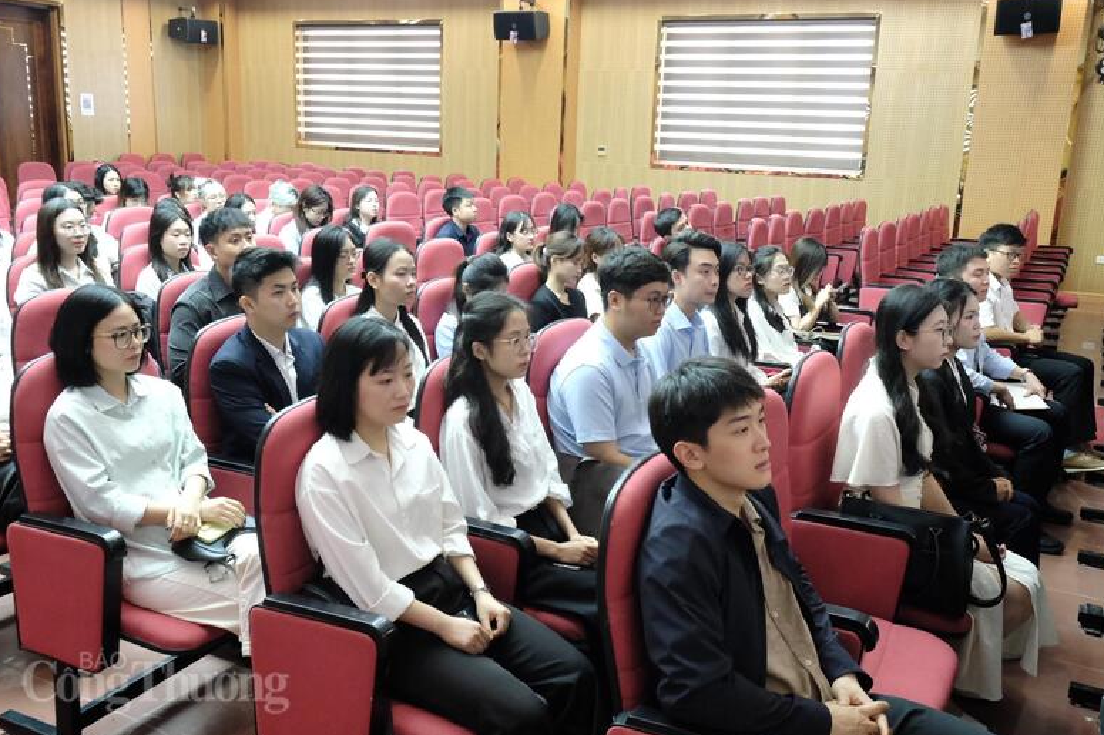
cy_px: 372
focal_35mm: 32
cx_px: 553
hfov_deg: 58.7
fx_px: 981
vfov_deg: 41.1
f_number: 7.1
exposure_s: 1/125
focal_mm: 20.5
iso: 8000
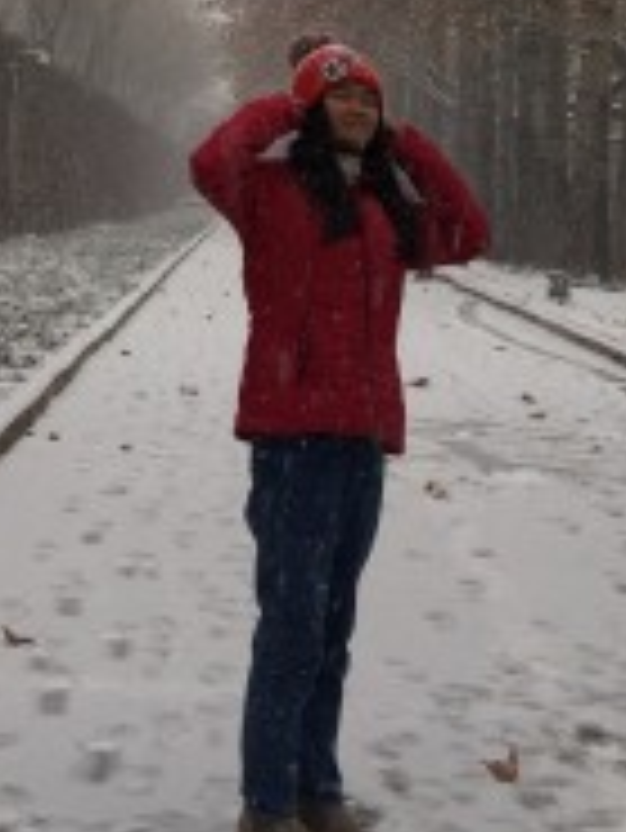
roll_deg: -0.3
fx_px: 2264
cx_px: 239
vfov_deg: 18.5
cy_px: -405
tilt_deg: +12.9
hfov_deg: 15.7
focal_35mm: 94
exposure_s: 1/119
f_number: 2.2
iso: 25
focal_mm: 4.15
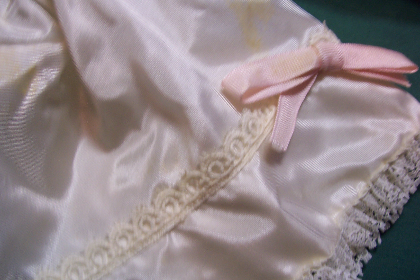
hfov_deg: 49.6
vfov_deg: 34.2
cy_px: 148
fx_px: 455
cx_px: 211
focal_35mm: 39
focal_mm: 5.6
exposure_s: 1/30
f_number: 2.8
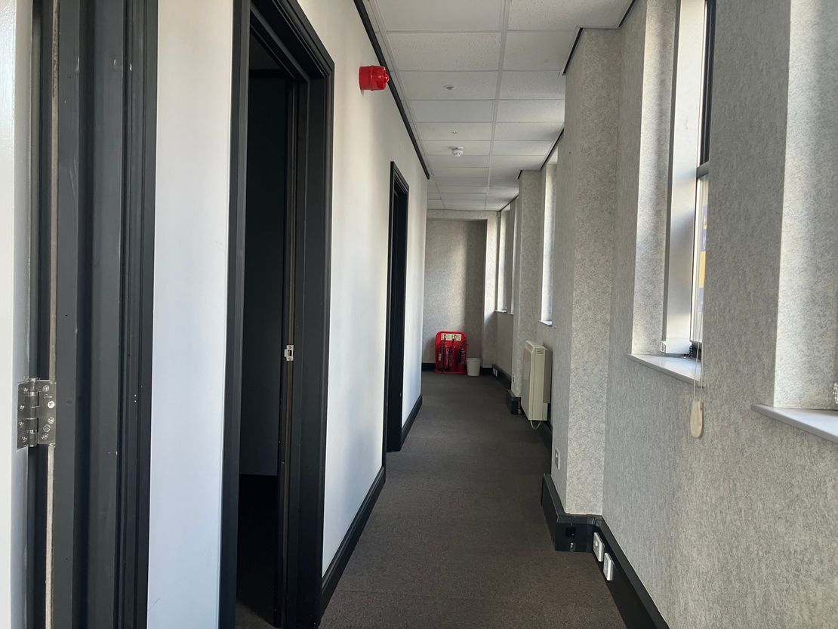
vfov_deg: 49.8
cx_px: 419
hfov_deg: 63.4
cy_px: 314
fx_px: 678
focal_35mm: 28
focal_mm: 3.99
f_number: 1.8
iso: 80
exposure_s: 1/86
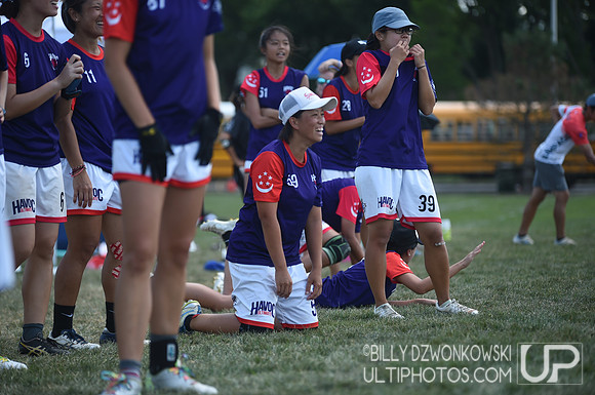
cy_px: 198
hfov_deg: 12.9
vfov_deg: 8.6
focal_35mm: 160
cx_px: 298
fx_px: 2641
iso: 100
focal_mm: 160
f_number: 2.8
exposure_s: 1/640
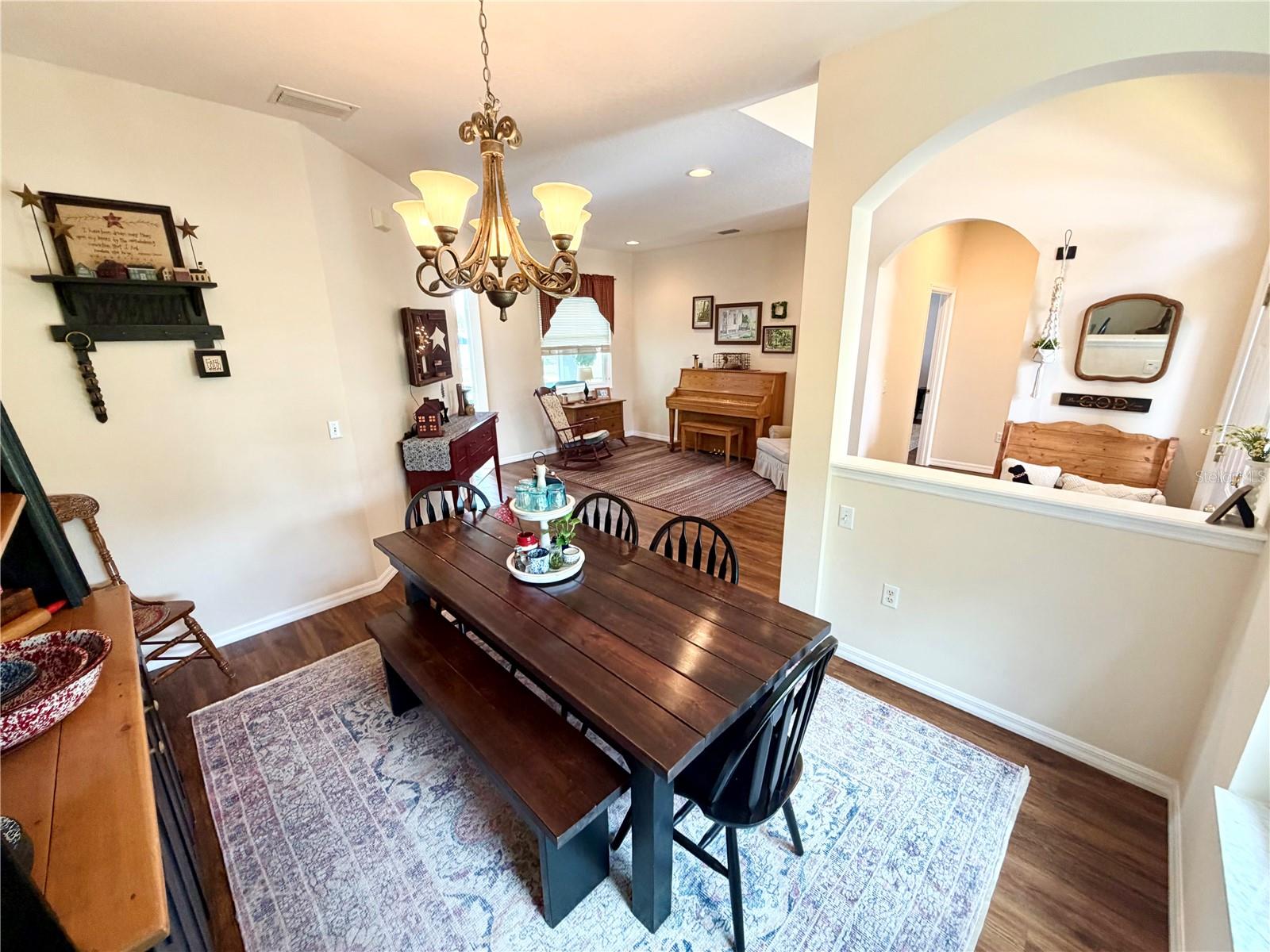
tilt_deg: -15.4
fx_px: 514
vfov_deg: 85.7
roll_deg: +0.0
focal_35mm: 14
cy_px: 476
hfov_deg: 102.1
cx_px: 635
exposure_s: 1/60
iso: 200
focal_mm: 2.22
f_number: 2.2
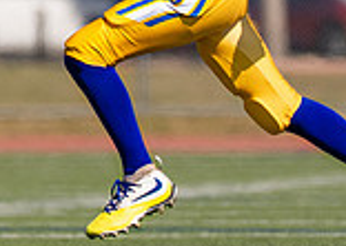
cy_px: -67
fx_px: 13190
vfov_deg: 1.1
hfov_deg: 1.5
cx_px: 44
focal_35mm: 1344
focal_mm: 200
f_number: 2.8
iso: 100
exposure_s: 1/2500
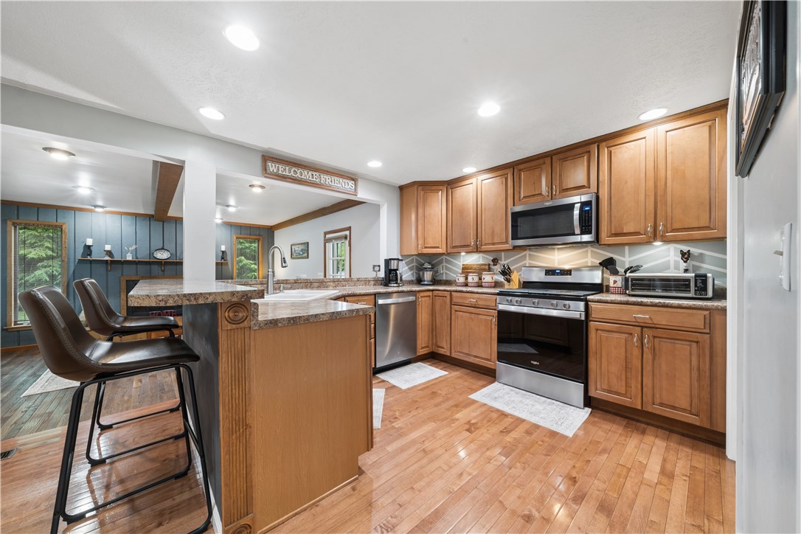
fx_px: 267
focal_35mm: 12
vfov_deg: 90.0
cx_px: 400
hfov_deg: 112.6
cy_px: 267
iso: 50
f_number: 11
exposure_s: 1.6
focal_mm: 12
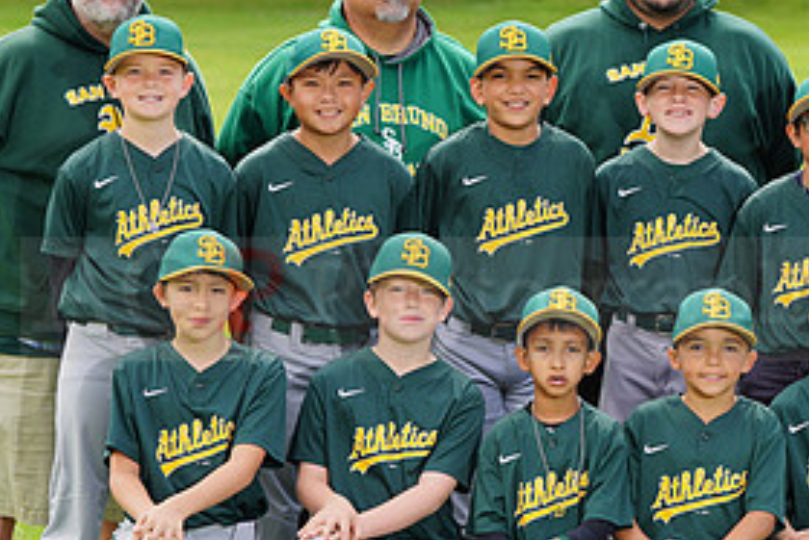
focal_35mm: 211
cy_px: 276
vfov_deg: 6.5
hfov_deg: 9.7
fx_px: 4744
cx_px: 506
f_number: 6.3
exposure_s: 1/250
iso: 100
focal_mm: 102
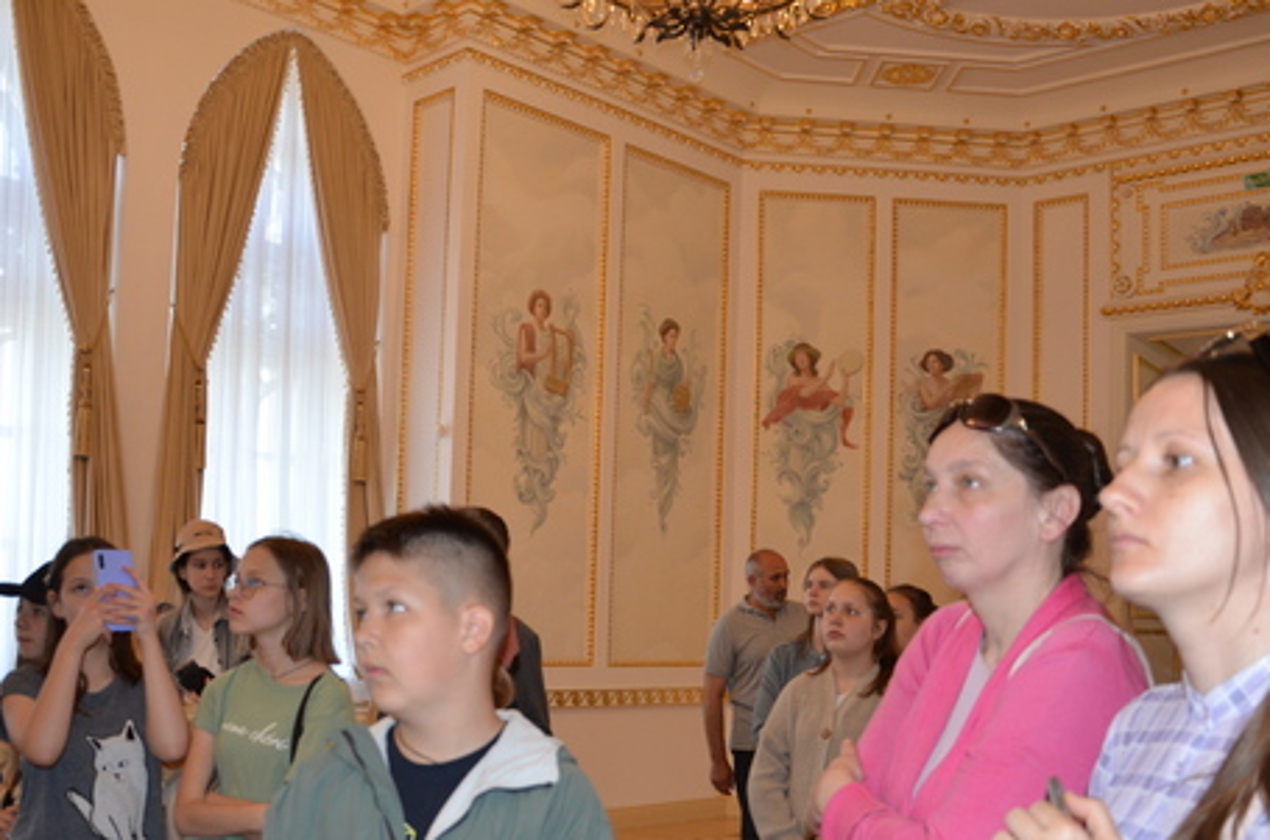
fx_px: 1337
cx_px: 606
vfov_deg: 34.4
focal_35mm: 38
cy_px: 589
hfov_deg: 50.8
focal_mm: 18
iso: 400
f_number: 3.5
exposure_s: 1/100
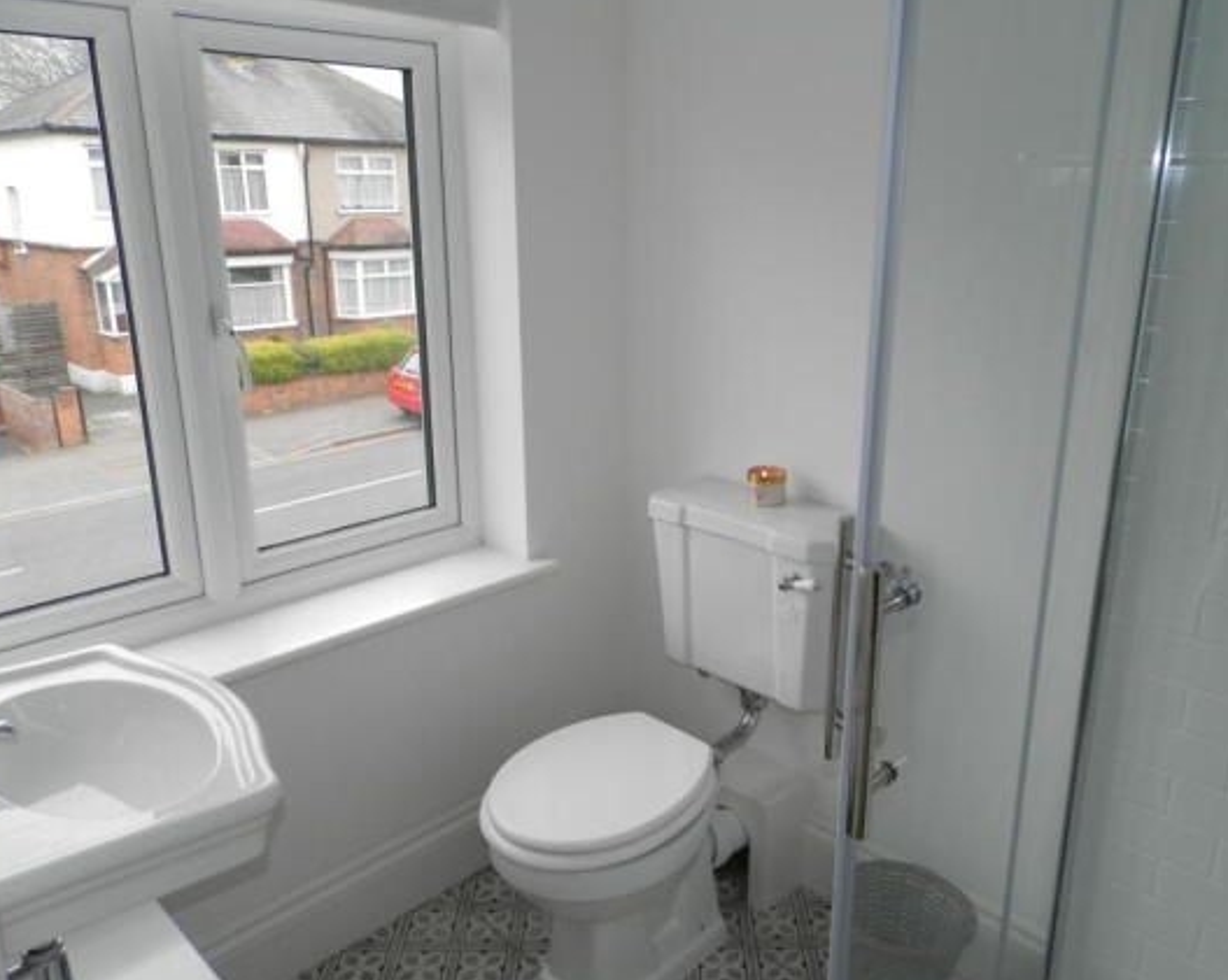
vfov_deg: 53.1
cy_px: 490
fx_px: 981
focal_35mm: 27
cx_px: 654
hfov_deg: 64.0
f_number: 3.1
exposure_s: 1/160
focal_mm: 4.5
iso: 80
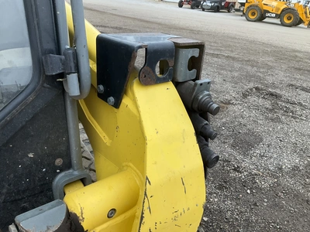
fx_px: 260
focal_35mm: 29
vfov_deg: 48.2
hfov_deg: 61.7
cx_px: 155
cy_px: 116
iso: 40
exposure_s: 1/122
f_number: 1.8
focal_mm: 3
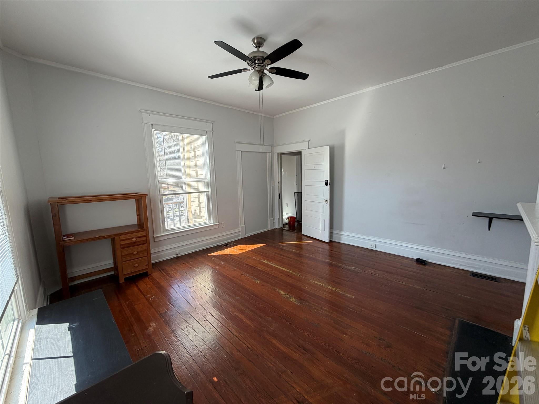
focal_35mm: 14
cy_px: 202
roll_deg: +0.6
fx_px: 218
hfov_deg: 102.1
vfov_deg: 85.7
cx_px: 270
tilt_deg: -8.3
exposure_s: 1/121
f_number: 2.2
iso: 80
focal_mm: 2.22
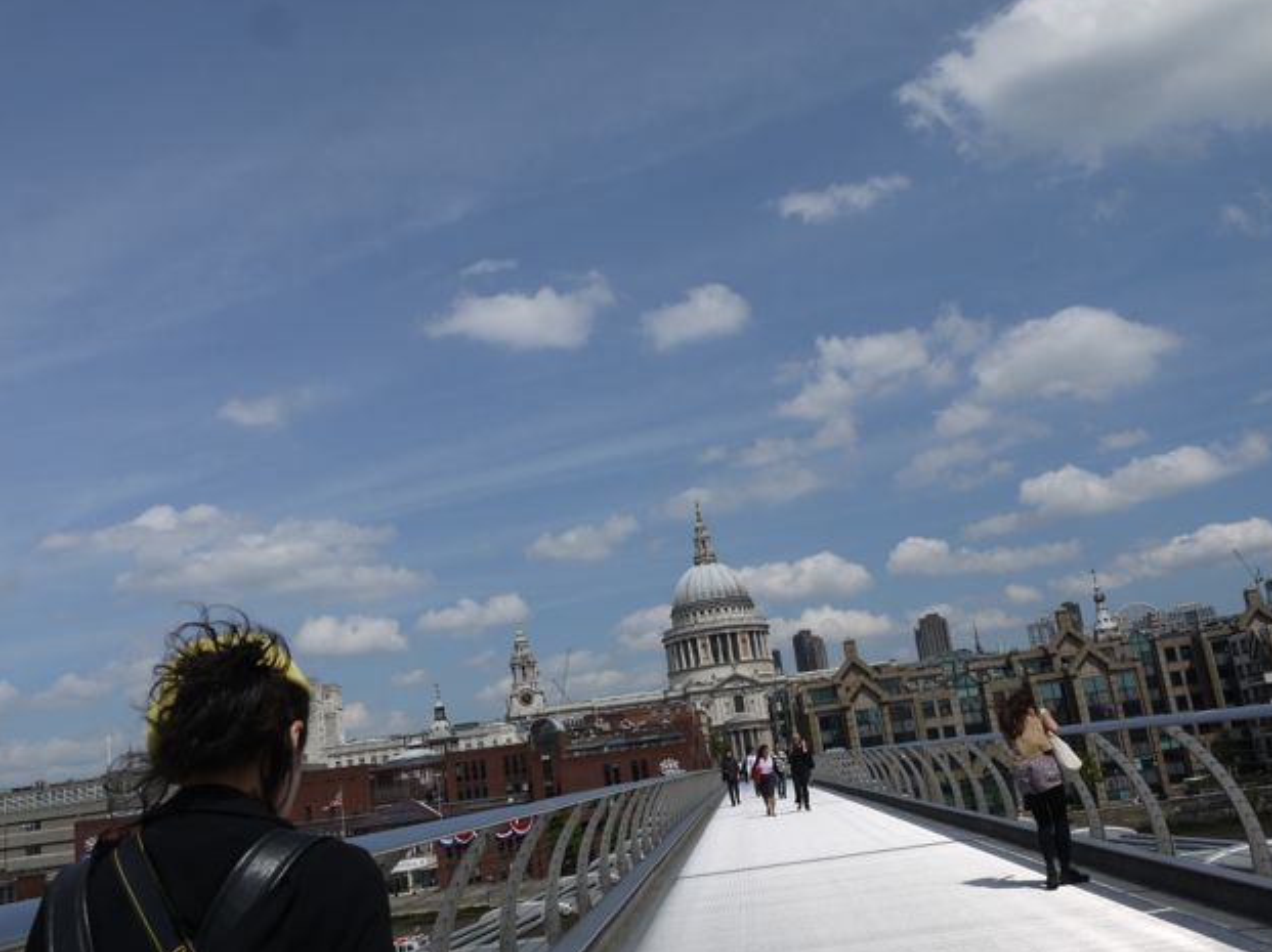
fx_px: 1212
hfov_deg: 55.4
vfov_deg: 42.9
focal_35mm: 33
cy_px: 471
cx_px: 637
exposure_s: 1/640
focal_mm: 16
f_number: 10
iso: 100
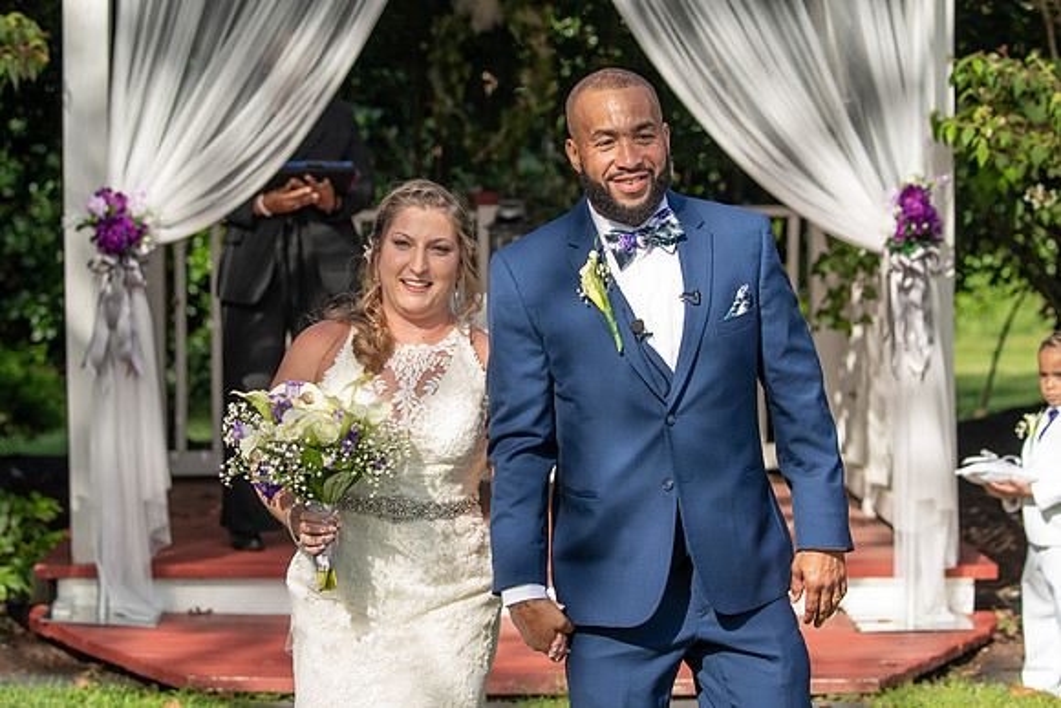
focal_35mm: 113
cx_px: 508
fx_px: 3324
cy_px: 318
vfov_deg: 12.2
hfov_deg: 18.1
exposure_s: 1/400
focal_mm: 86
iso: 50
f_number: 4
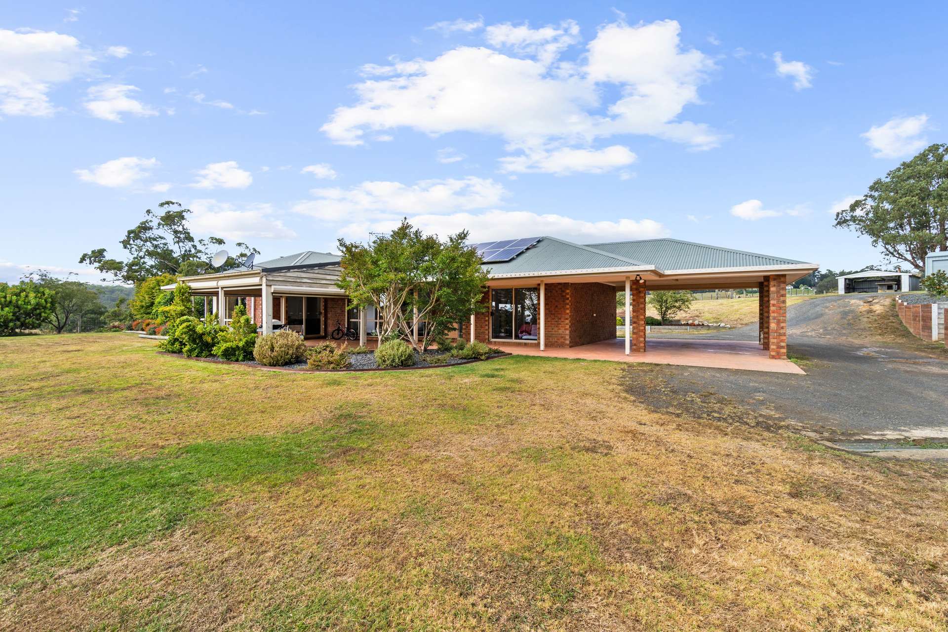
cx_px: 474
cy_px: 316
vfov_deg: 77.3
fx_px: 395
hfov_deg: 100.4
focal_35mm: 15
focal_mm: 10
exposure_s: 1/200
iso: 100
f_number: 8
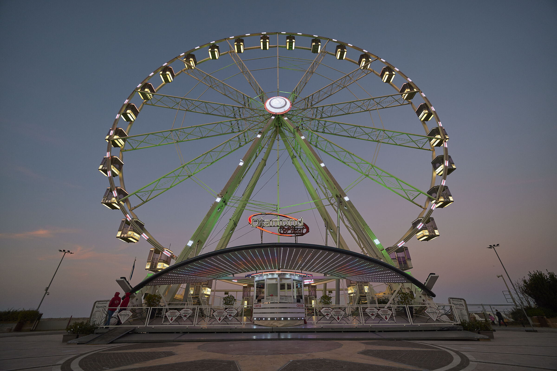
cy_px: 186
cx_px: 278
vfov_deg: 83.3
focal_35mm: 14
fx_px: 209
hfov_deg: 106.3
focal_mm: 9
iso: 200
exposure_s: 1/125
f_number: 2.8
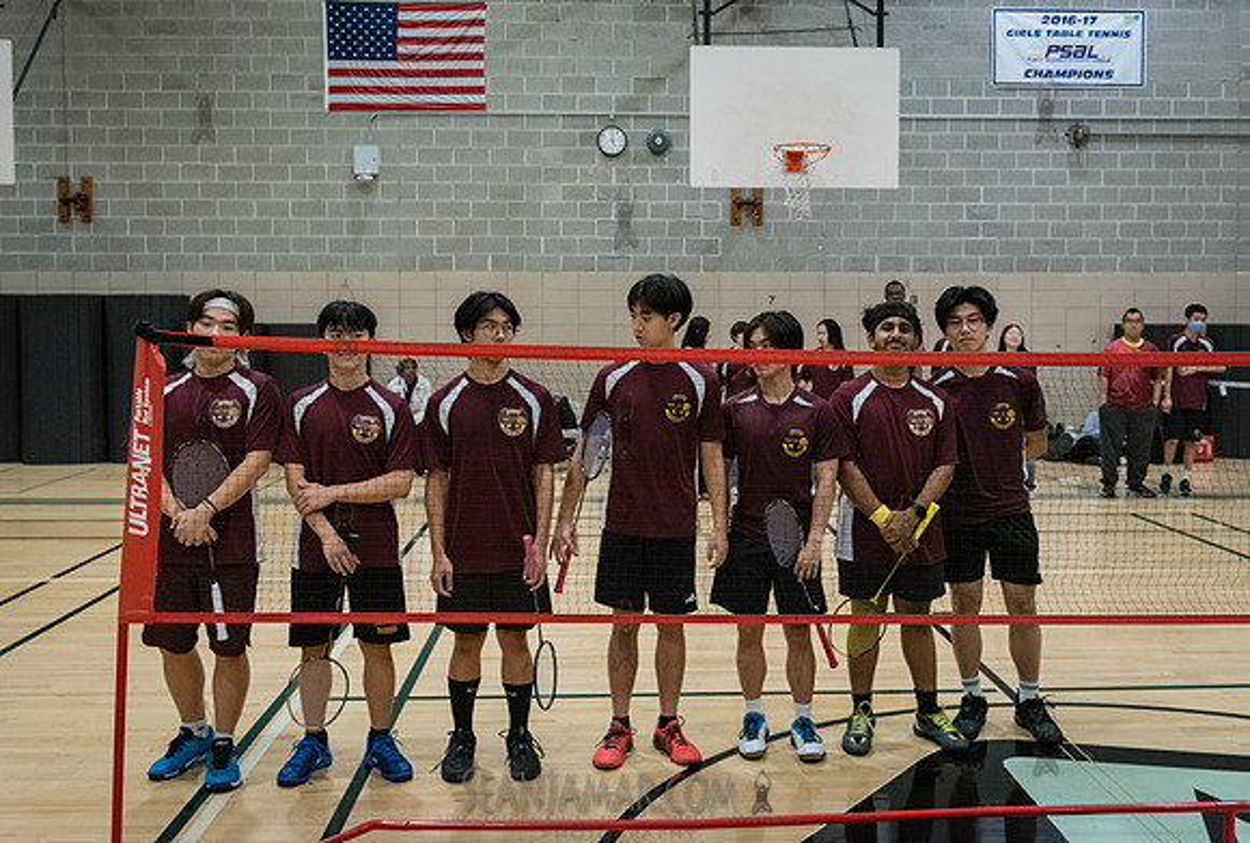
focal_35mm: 36
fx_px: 1240
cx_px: 650
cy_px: 378
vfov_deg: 37.5
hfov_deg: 53.5
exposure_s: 1/400
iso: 8000
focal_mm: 32
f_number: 3.5
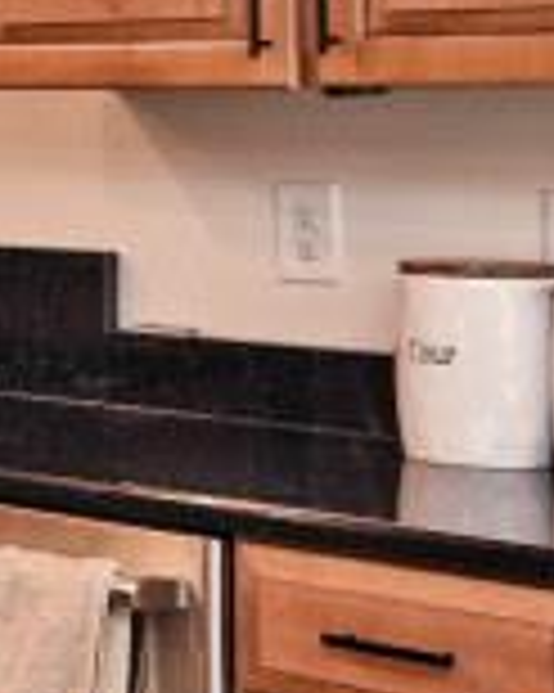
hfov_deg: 9.5
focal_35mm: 128
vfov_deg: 14.9
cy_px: 58
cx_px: -1094
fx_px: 2626
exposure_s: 1/60
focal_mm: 14
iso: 560
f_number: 4
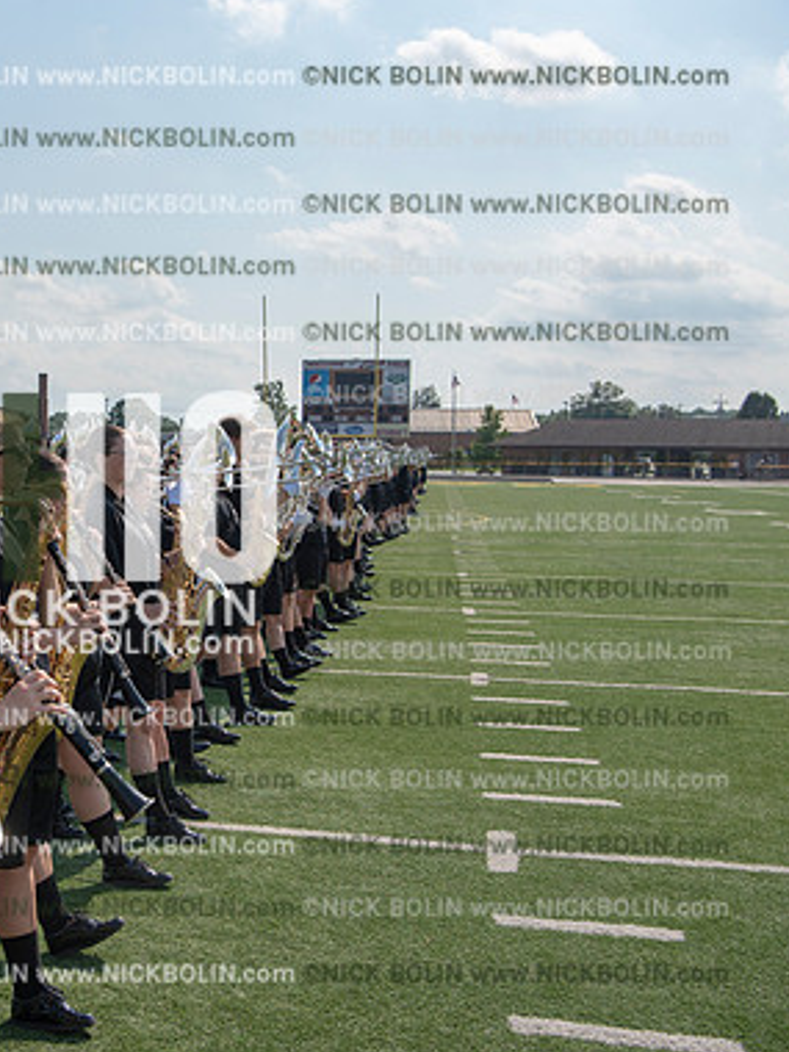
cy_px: 525
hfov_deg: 29.6
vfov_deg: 40.4
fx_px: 1428
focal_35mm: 47
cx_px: 80
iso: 200
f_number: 5.6
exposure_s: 1/2000
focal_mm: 32
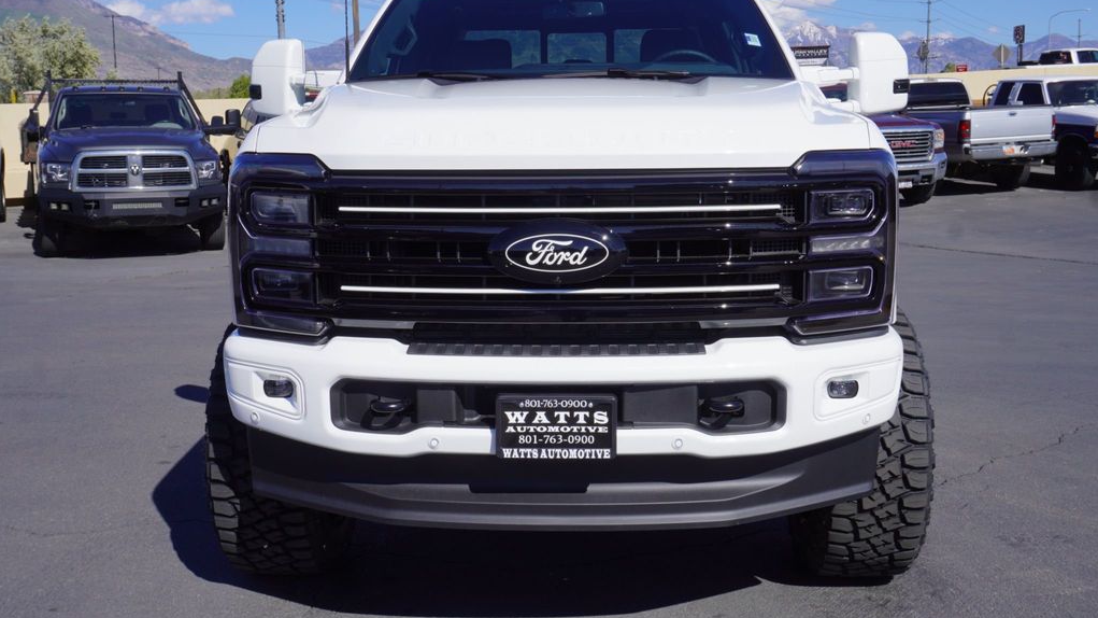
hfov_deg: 49.4
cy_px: 291
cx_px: 550
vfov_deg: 29.0
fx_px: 1194
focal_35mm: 41
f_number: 11
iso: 100
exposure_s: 1/250
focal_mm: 26
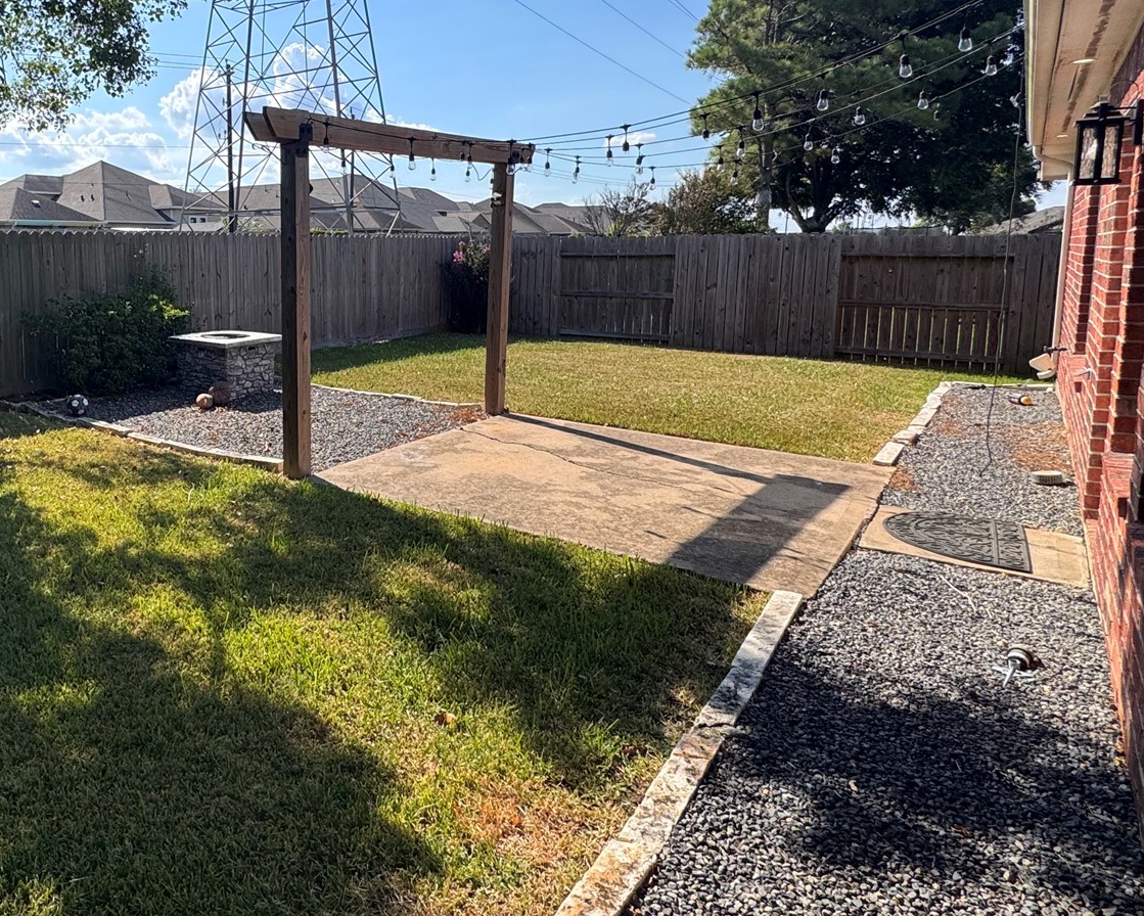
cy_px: 339
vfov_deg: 56.1
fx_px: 847
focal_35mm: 25
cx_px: 259
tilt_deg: -6.5
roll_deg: +0.0
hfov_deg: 63.3
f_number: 2.2
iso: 40
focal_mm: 2.22
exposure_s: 1/1536
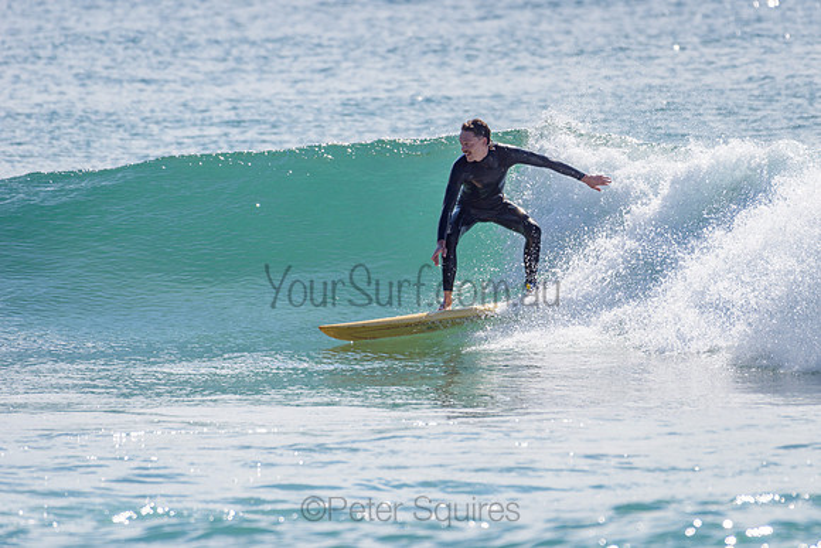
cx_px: 503
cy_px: 235
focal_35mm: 613
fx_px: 13981
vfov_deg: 2.2
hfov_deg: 3.4
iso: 64
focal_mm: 500
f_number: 5.6
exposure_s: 1/2000
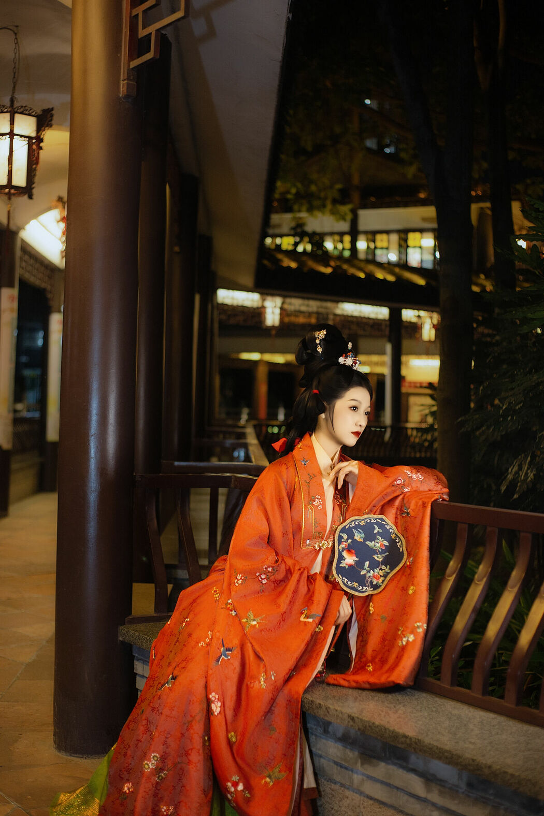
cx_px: 272
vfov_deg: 40.3
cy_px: 408
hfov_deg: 27.5
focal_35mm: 49
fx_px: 1111
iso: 800
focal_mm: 50
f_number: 2.5
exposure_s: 1/80
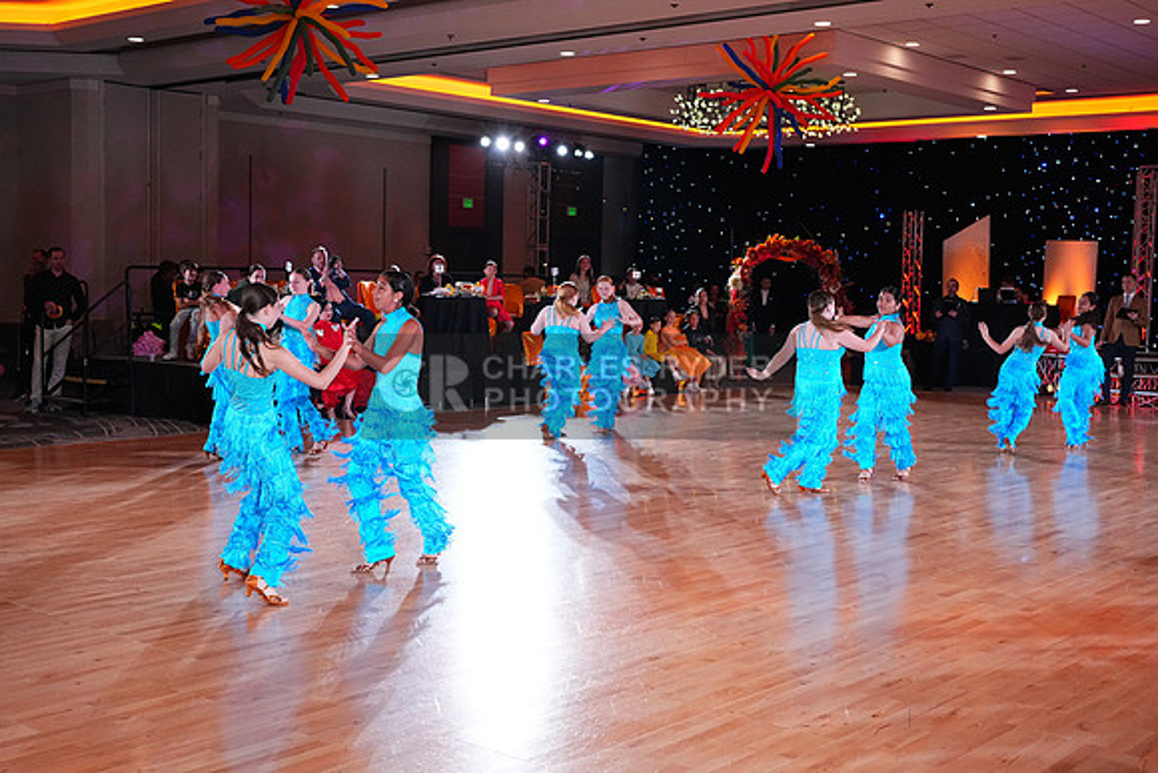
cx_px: 579
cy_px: 386
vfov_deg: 32.6
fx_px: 1319
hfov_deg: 47.4
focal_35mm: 41
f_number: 5.6
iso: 5000
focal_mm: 41
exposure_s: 1/400
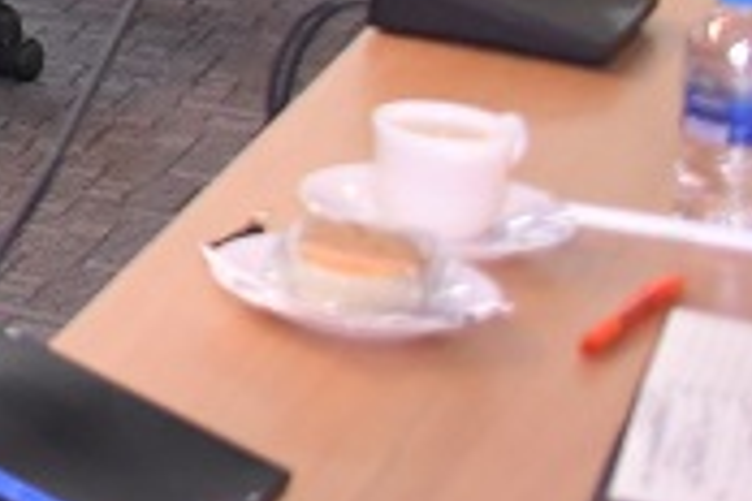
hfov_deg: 8.2
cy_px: -743
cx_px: -1837
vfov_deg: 6.7
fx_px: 4031
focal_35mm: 193
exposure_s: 1/125
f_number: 4.5
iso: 1600
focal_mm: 28
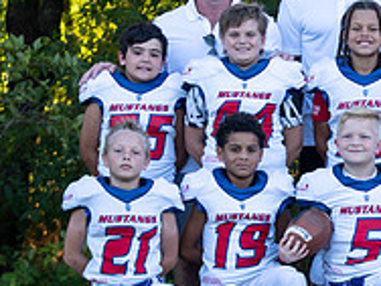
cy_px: 170
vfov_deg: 5.0
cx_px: 476
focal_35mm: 295
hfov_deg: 6.7
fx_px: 3247
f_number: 3.5
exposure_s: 1/320
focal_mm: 70
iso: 250
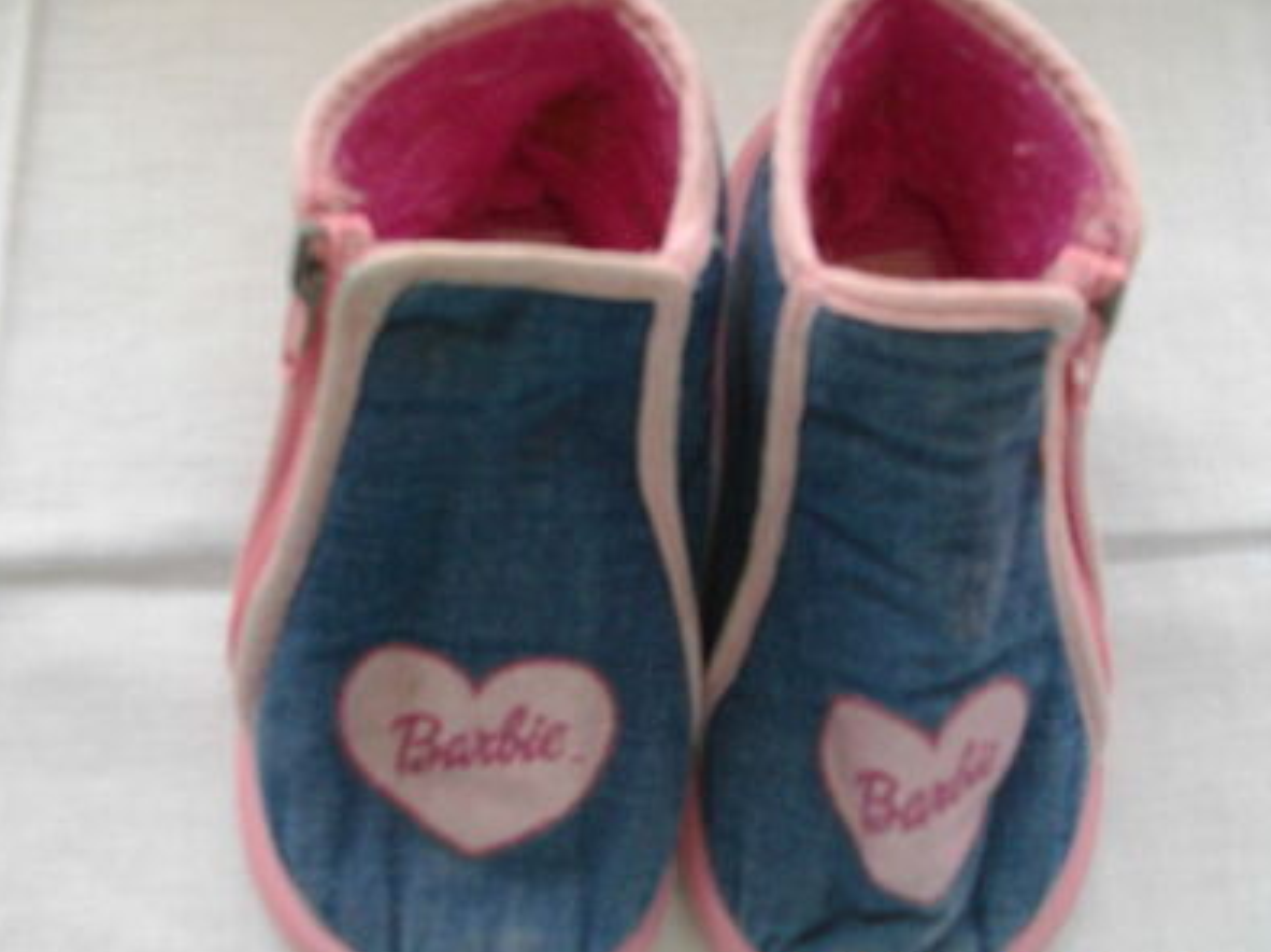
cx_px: 626
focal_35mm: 39
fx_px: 1431
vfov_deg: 36.7
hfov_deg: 47.9
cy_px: 526
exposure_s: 1/60
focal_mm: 5.7
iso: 200
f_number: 2.9
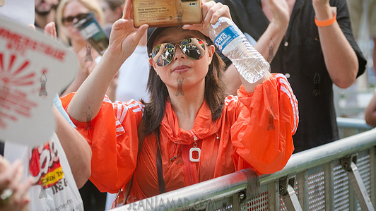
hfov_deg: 18.8
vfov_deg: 10.6
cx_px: 189
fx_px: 1136
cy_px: 100
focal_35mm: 114
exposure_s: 1/200
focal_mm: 86
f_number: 4
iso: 1000
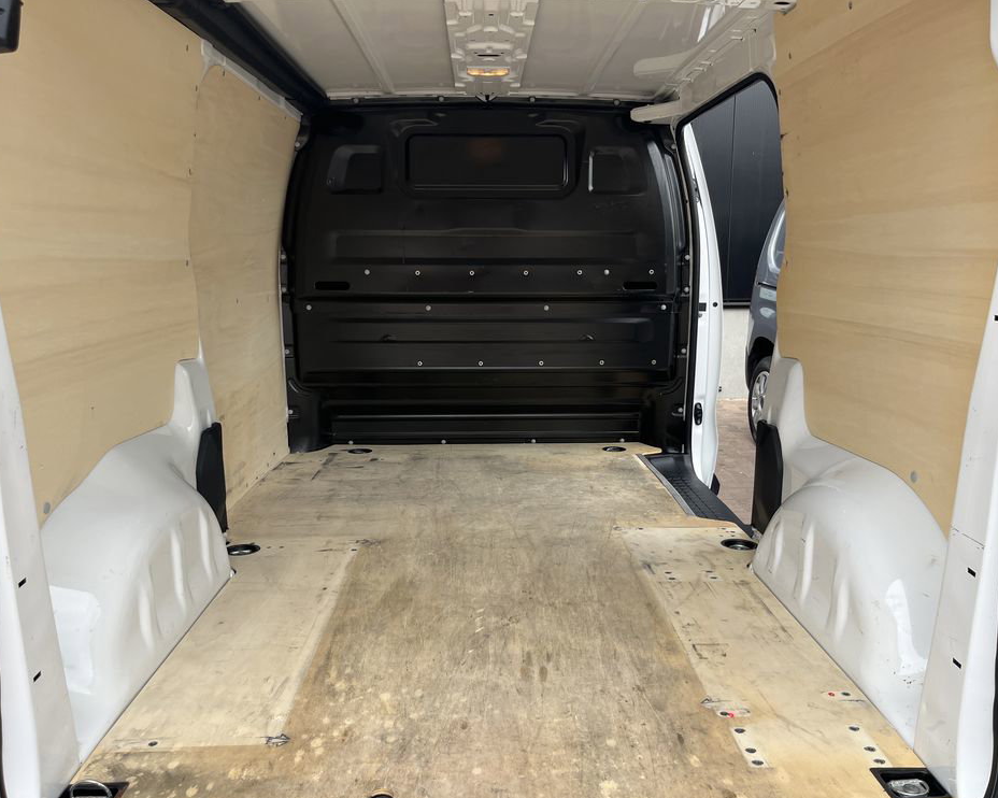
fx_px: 827
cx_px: 501
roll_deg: -0.1
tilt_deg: -10.2
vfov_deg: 51.5
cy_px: 410
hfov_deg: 62.2
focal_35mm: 28
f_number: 1.6
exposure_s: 1/245
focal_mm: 5.1
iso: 40
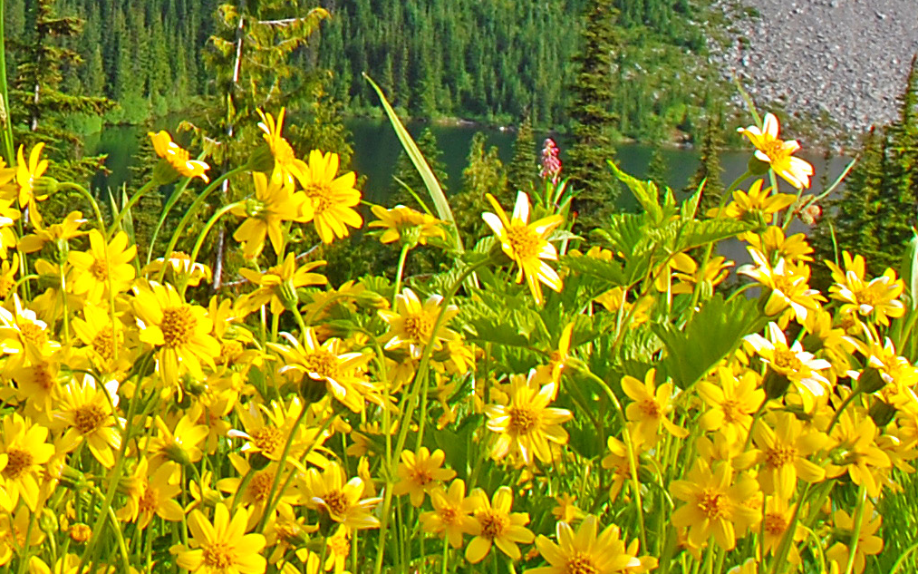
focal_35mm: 117
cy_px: -163
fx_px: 2927
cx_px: -148
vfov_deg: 10.9
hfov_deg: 17.1
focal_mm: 20
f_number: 20
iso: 100
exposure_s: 1/13
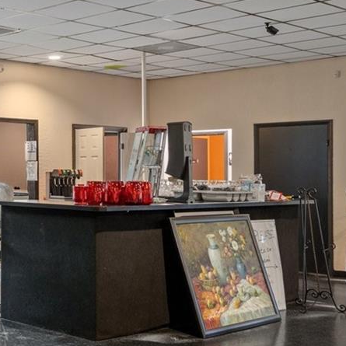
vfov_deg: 31.1
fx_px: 622
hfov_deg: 26.4
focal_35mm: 55
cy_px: 183
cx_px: -103
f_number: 8
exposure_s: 2
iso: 320
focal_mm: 18
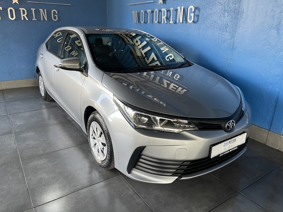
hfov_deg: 69.4
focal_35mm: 25
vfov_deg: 54.9
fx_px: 204
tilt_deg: -20.4
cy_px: 106
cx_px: 142
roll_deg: -0.7
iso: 80
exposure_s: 1/50
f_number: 1.6
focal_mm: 5.1
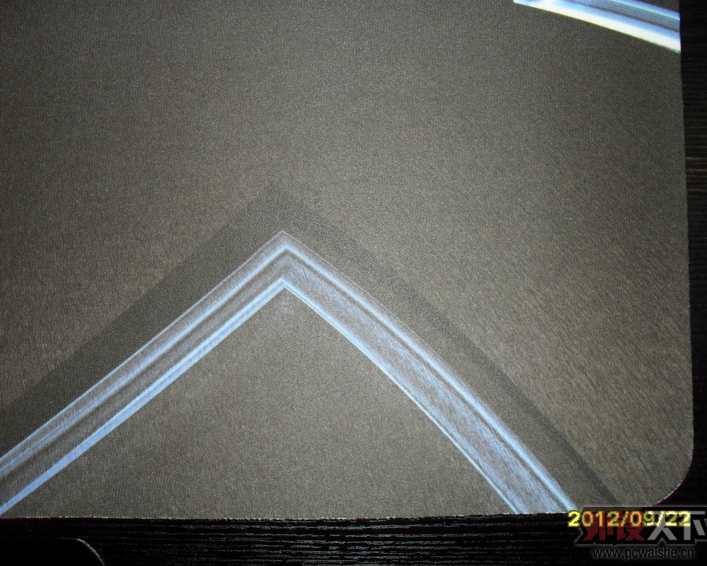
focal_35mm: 37
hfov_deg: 49.1
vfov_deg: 40.1
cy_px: 287
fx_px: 774
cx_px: 338
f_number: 3.2
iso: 200
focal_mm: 6.3
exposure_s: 1/45
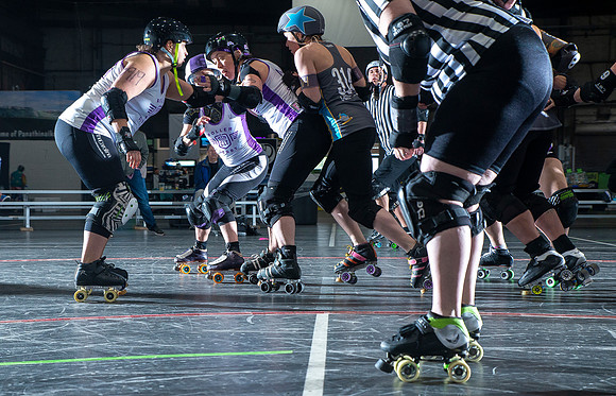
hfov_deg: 32.5
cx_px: 240
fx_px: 1053
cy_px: 253
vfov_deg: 21.2
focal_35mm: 62
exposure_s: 1/160
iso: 800
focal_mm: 50
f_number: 7.1
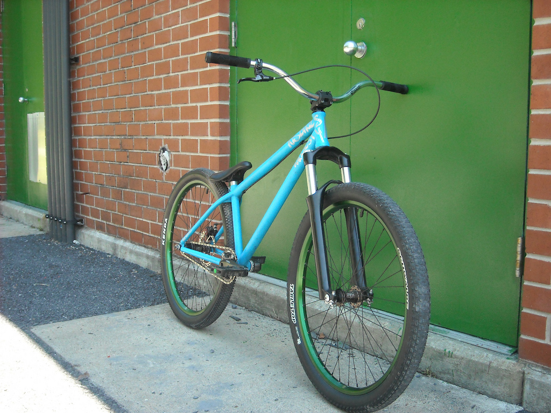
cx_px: 276
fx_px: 700
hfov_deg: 42.9
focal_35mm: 44
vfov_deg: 32.9
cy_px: 206
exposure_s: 1/218
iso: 191
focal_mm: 7.1
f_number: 3.1
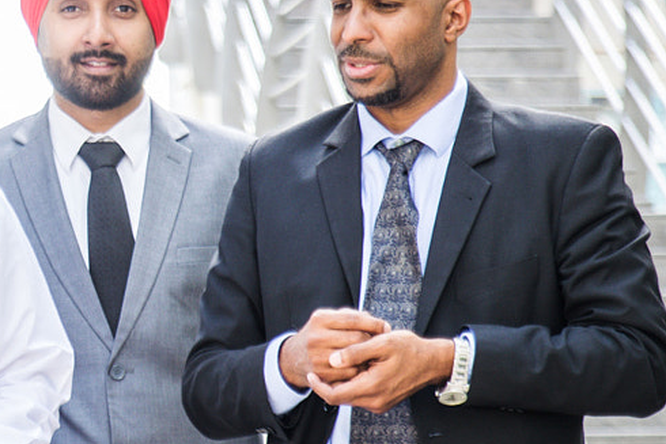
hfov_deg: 10.2
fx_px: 3627
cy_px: 130
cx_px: -246
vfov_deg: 7.0
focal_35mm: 196
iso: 200
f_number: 2.8
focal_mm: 60
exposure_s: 1/200
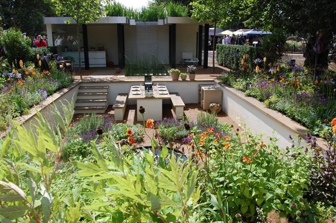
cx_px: 168
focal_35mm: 30
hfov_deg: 62.0
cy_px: 112
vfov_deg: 43.5
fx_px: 280
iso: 220
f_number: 10
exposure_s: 1/250
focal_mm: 20
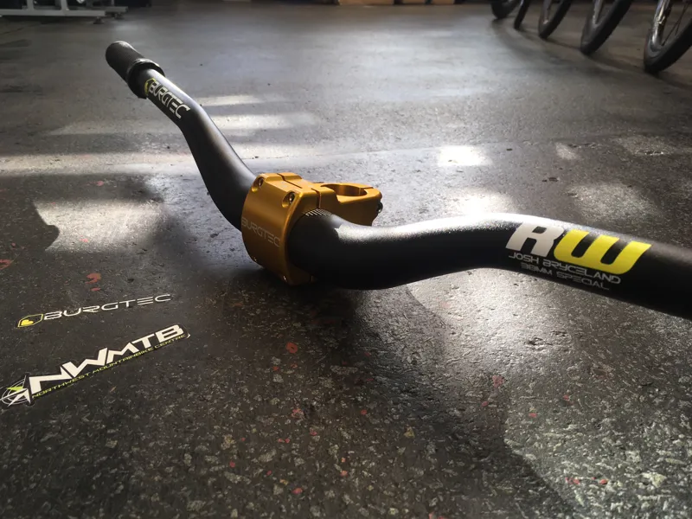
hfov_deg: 61.7
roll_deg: -0.3
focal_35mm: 29
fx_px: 580
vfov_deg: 48.2
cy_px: 260
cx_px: 346
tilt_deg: -25.1
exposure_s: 1/50
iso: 25
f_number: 2.2
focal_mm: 4.15
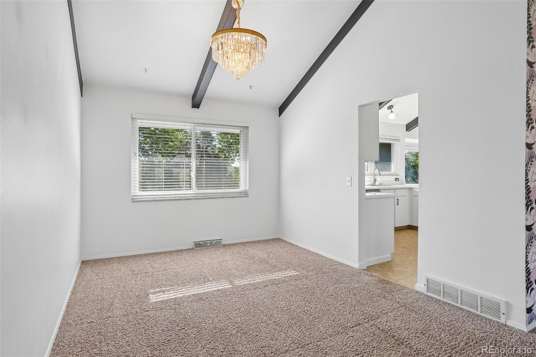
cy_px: 178
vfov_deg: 67.4
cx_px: 268
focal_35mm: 18
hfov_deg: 90.0
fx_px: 268
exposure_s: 1/60
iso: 400
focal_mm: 12
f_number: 8
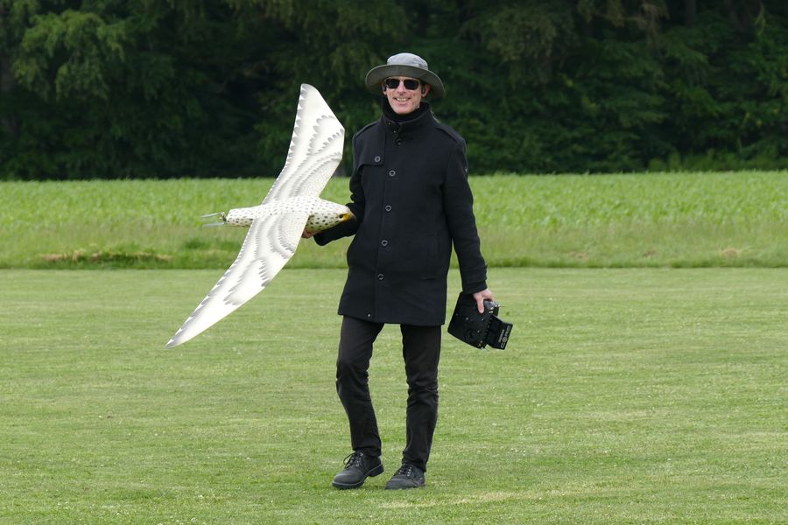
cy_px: 262
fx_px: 5034
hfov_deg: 9.0
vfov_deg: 6.0
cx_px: 394
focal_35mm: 230
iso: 125
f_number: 4
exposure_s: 1/320
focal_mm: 84.07
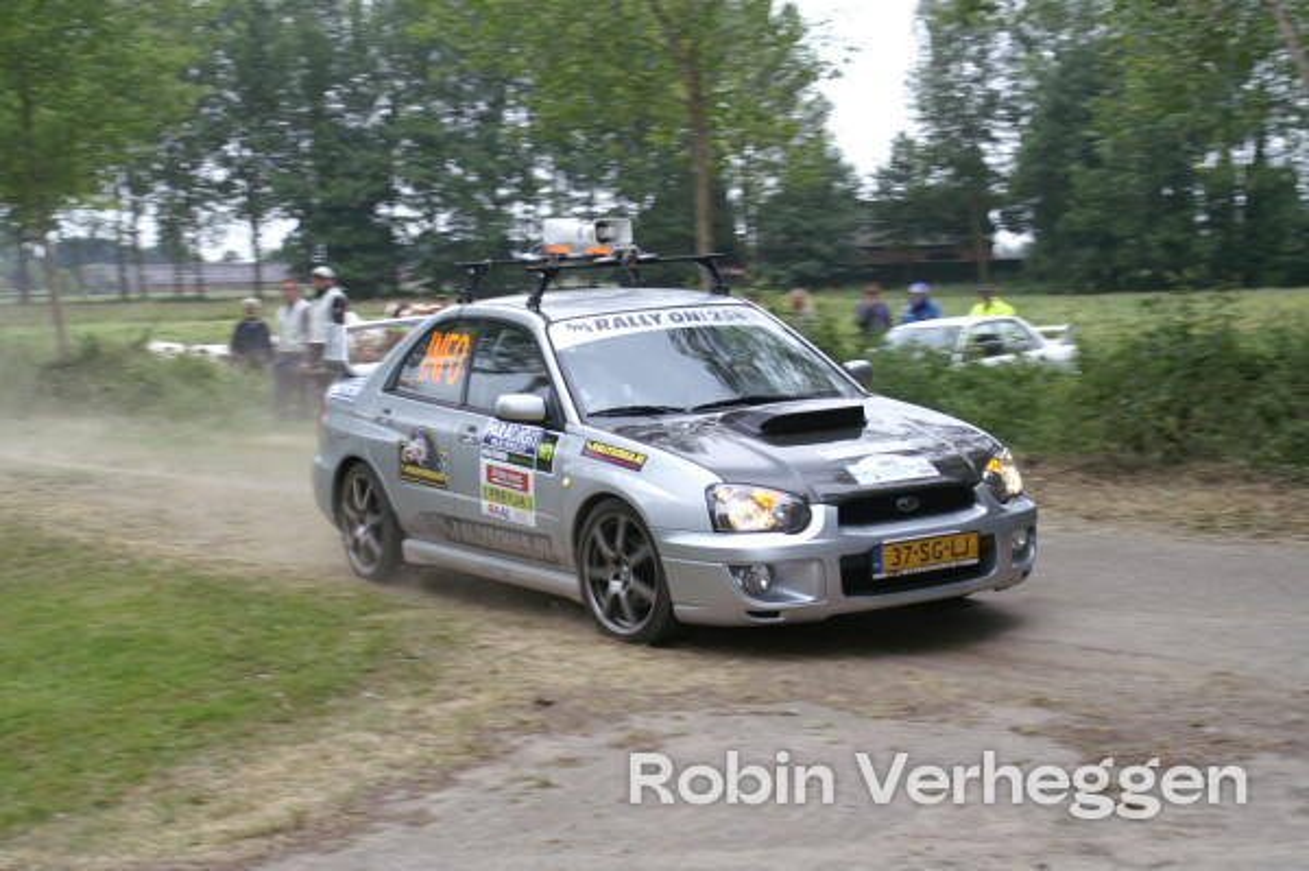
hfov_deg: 29.9
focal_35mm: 68
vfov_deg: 20.1
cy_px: 436
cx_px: 654
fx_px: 2452
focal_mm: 45
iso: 100
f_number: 5.6
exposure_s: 1/80
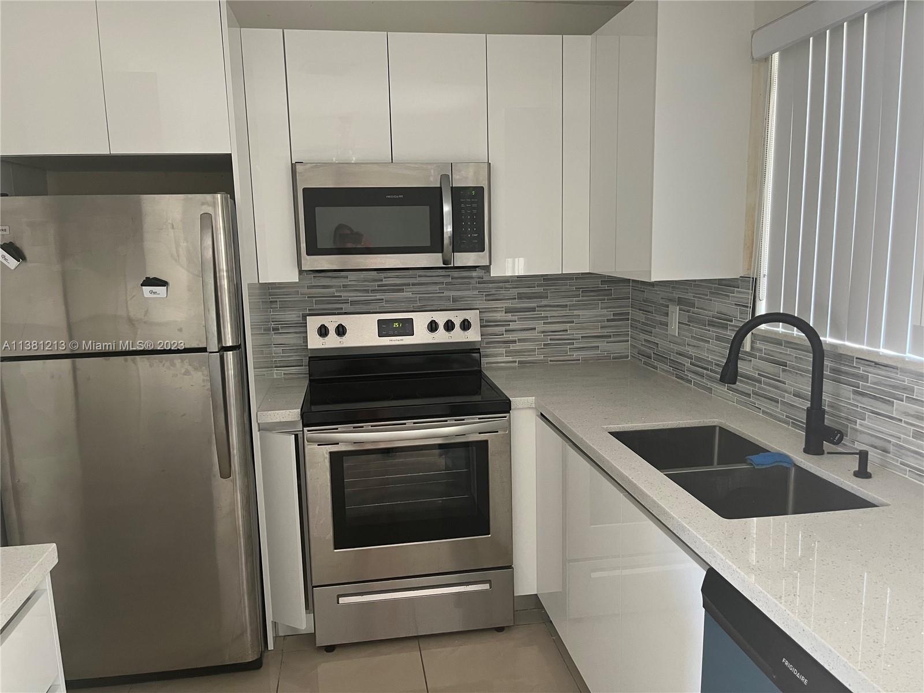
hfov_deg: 67.3
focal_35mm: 26
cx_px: 462
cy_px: 346
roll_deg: +1.4
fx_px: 694
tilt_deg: -9.3
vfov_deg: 53.1
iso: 200
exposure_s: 1/60
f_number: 1.6
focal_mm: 5.1
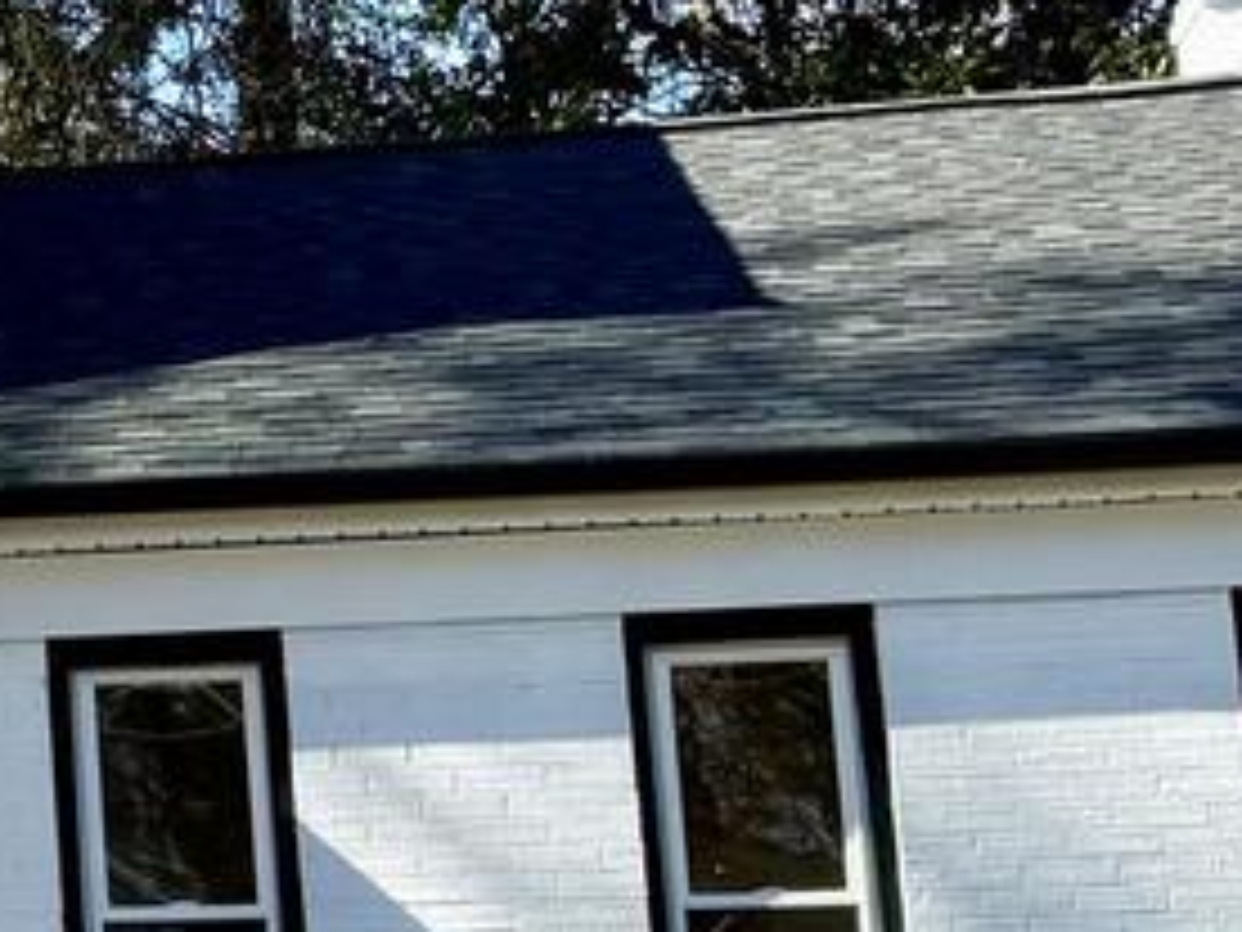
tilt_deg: +11.1
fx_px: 4485
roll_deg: +1.2
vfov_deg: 11.8
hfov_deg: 14.1
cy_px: 279
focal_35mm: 125
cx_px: -968
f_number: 1.78
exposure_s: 1/2703
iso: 80
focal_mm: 6.76
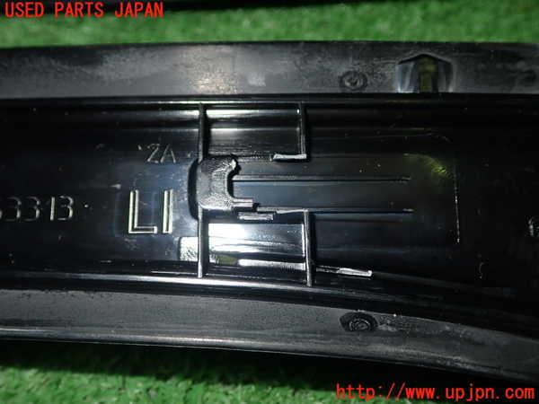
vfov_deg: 37.7
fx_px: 592
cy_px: 202
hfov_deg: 49.0
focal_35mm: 38
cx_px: 270
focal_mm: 6.83
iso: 200
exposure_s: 1/40
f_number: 8
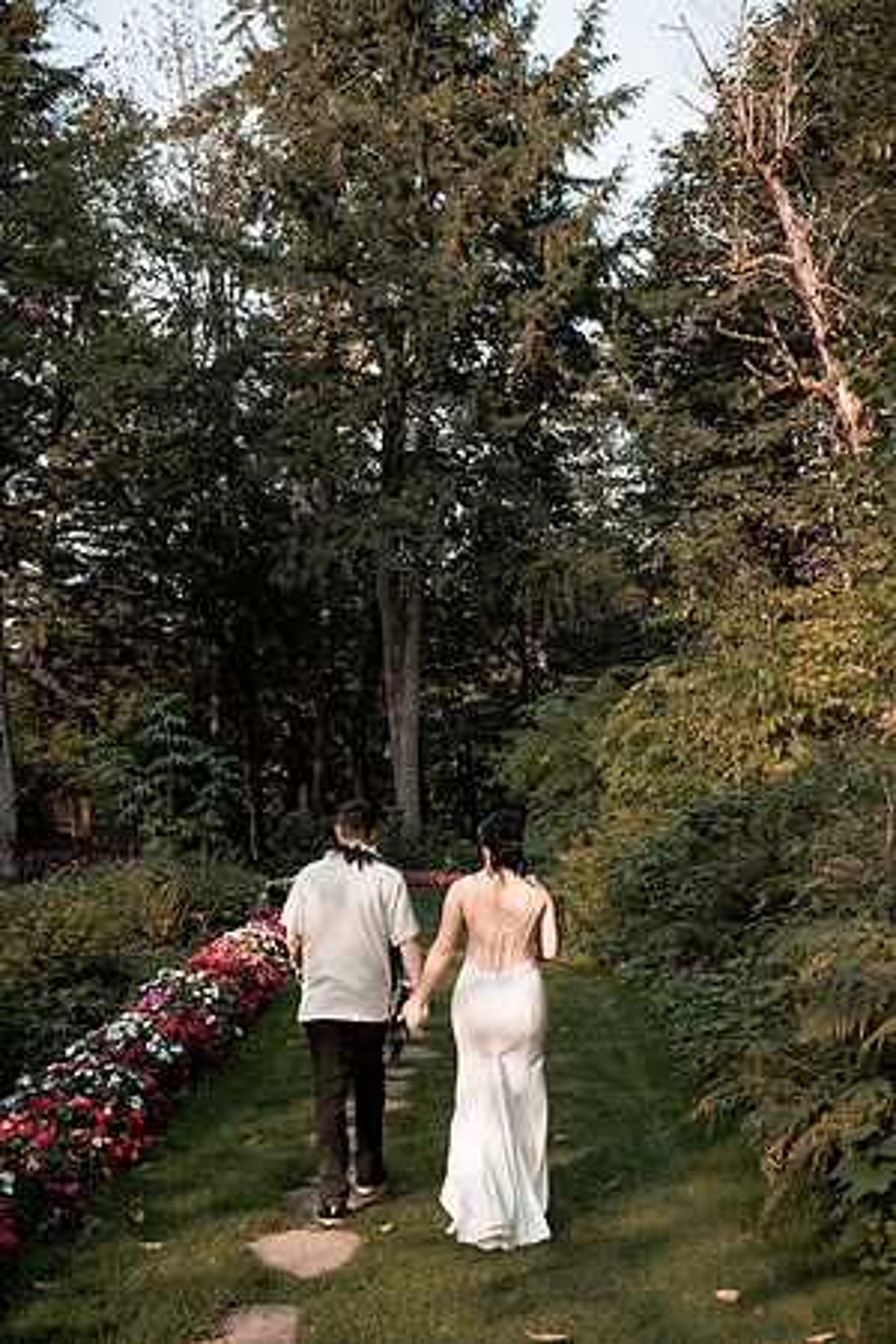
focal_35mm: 36
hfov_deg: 36.9
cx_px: 448
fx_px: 1344
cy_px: 672
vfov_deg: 53.1
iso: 200
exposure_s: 1/640
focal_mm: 36
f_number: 3.5
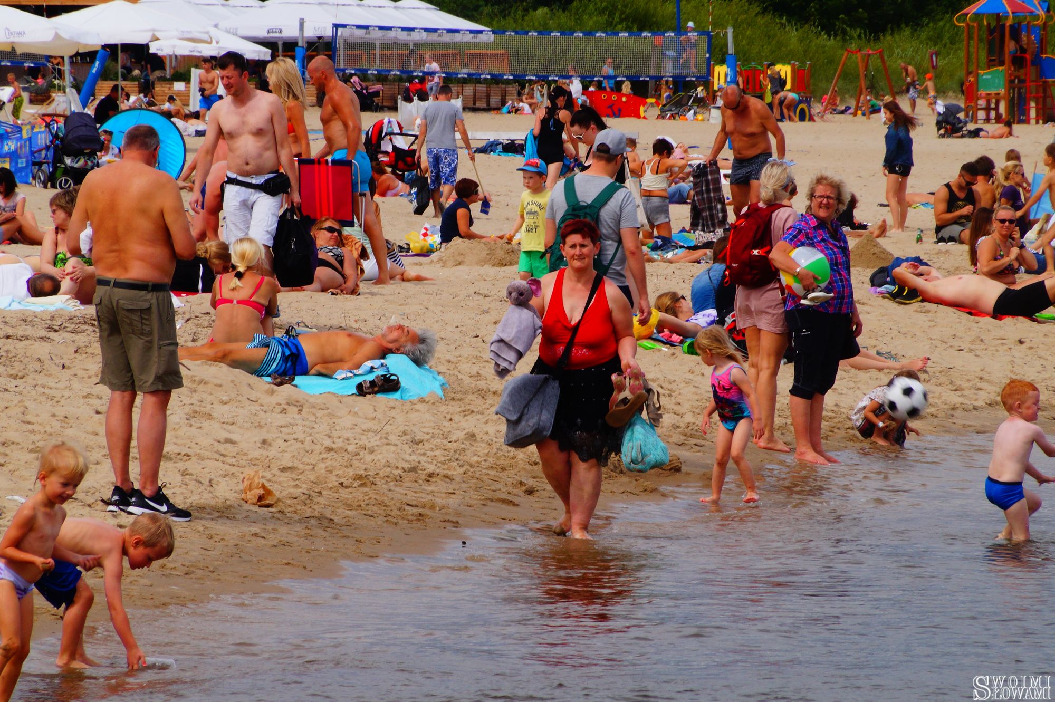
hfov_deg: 5.5
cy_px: 351
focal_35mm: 375
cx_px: 528
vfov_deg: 3.7
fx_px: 10983
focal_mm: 250
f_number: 22
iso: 320
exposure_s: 1/125
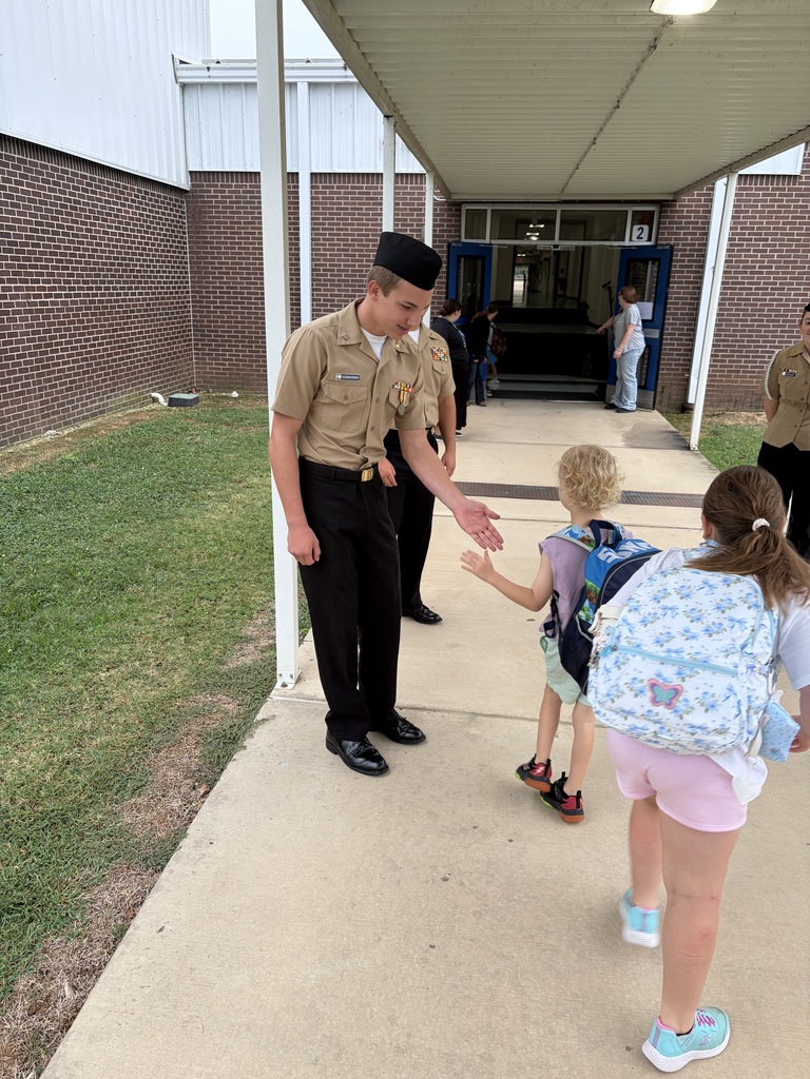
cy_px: 540
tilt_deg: -20.8
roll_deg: -0.5
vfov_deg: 67.3
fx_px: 811
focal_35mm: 26
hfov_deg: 53.1
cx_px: 405
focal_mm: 5.96
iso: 40
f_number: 1.6
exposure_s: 1/137
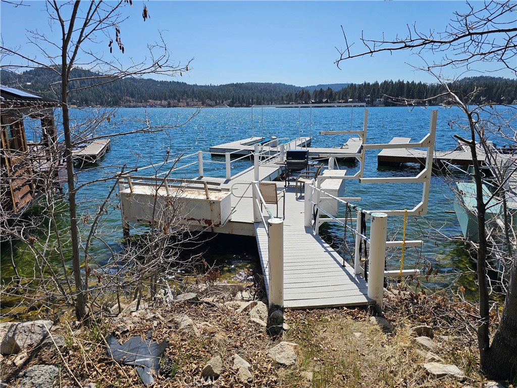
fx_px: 344
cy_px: 194
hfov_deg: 73.9
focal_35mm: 23
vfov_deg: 58.9
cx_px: 258
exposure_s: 1/1255
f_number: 1.7
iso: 10
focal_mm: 6.3
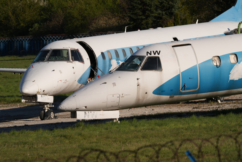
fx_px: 2689
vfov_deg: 3.4
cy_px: 81
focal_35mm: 400
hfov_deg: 5.2
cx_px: 121
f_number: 11
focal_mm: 400
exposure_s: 1/500
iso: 200
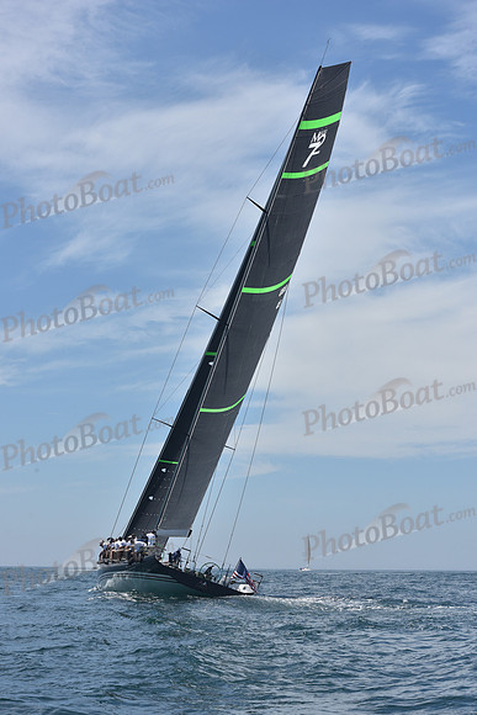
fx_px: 1390
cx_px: 238
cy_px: 358
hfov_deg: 19.5
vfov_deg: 28.8
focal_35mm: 70
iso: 250
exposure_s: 1/800
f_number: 11
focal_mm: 70
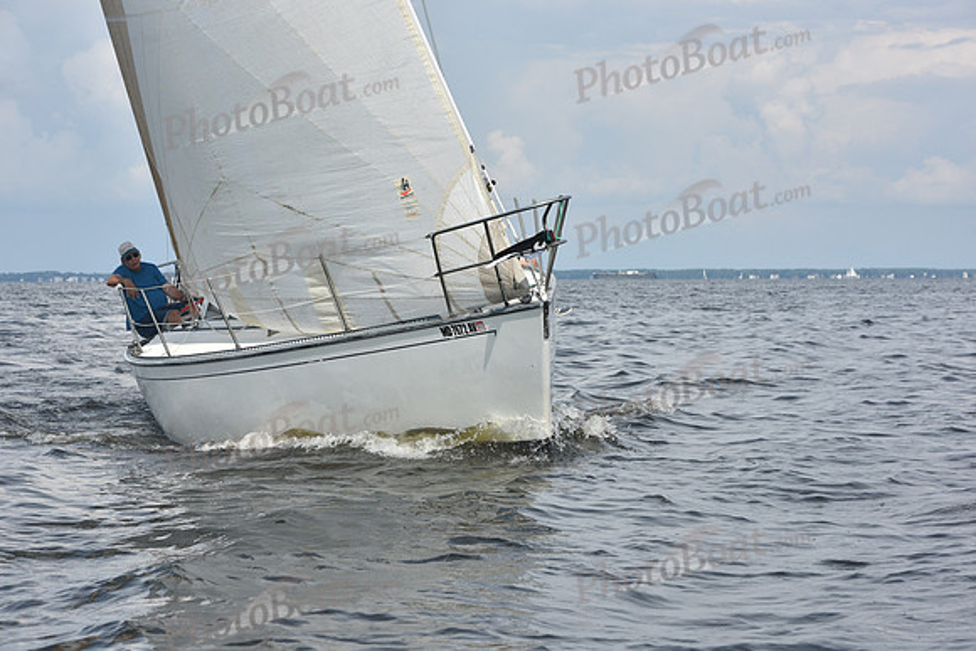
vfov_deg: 13.7
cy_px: 326
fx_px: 2712
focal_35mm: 100
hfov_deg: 20.4
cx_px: 488
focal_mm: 100
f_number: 9
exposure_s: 1/1250
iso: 320
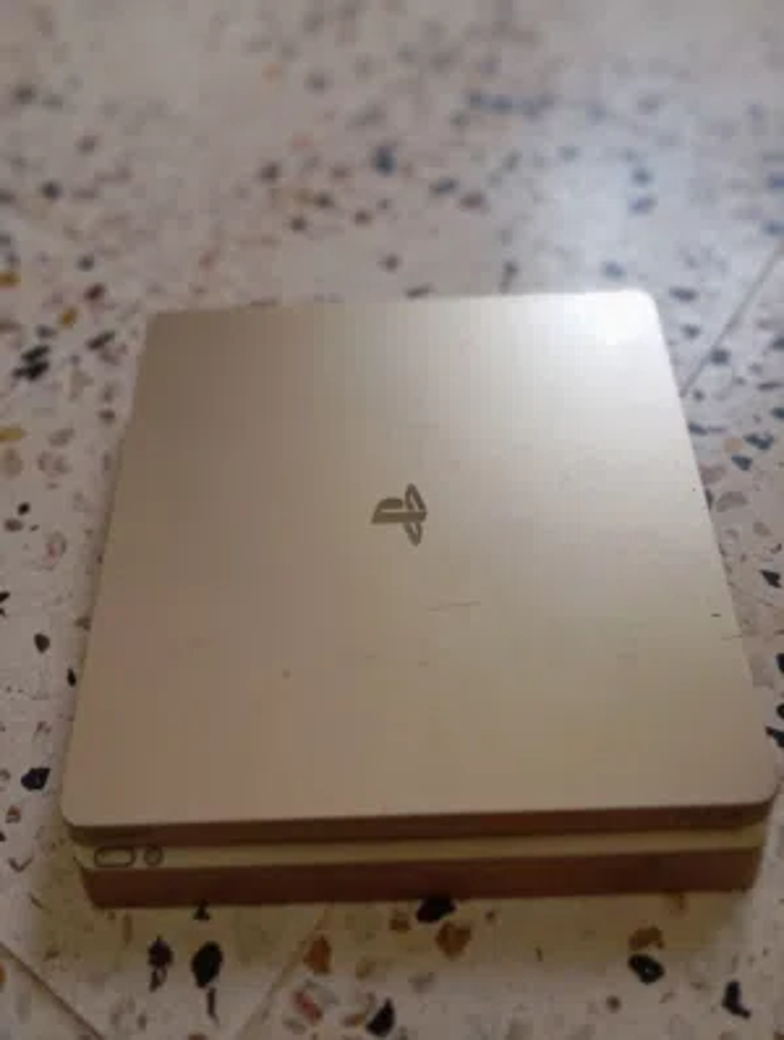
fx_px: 843
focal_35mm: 28
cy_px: 520
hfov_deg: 49.9
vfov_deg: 63.4
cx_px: 392
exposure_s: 1/30
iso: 207
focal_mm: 4.22
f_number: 1.8
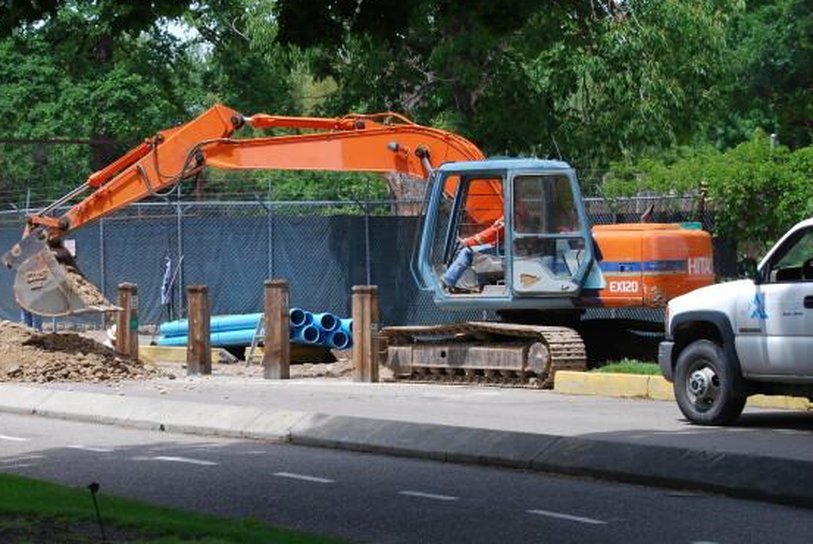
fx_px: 2661
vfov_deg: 11.7
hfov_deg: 17.3
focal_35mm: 118
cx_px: 246
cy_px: 273
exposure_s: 1/160
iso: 200
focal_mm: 55
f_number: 9
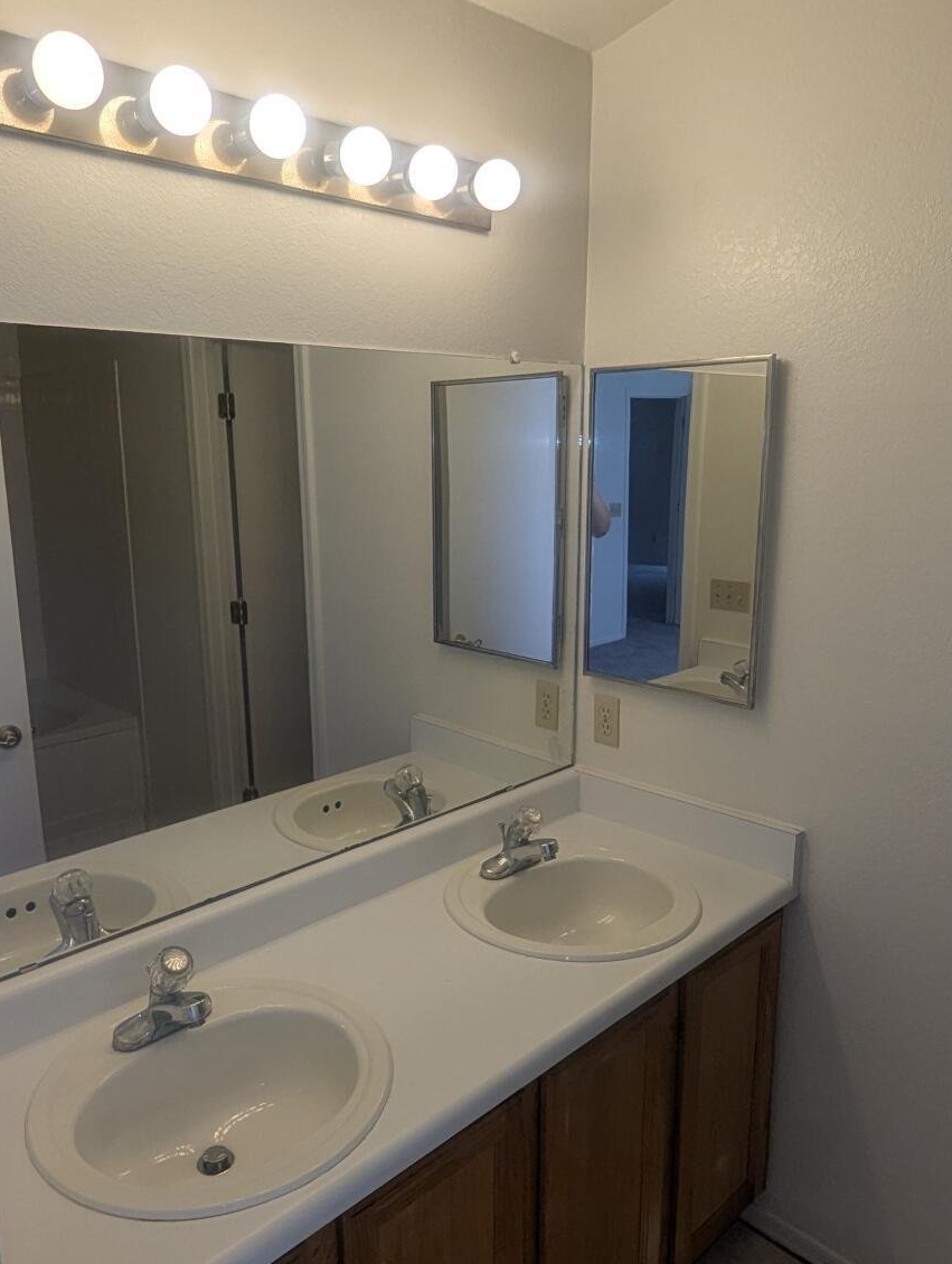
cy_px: 657
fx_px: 841
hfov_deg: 58.9
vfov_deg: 73.8
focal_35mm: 23
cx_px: 426
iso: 48
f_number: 2.2
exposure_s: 1/126
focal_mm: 1.95
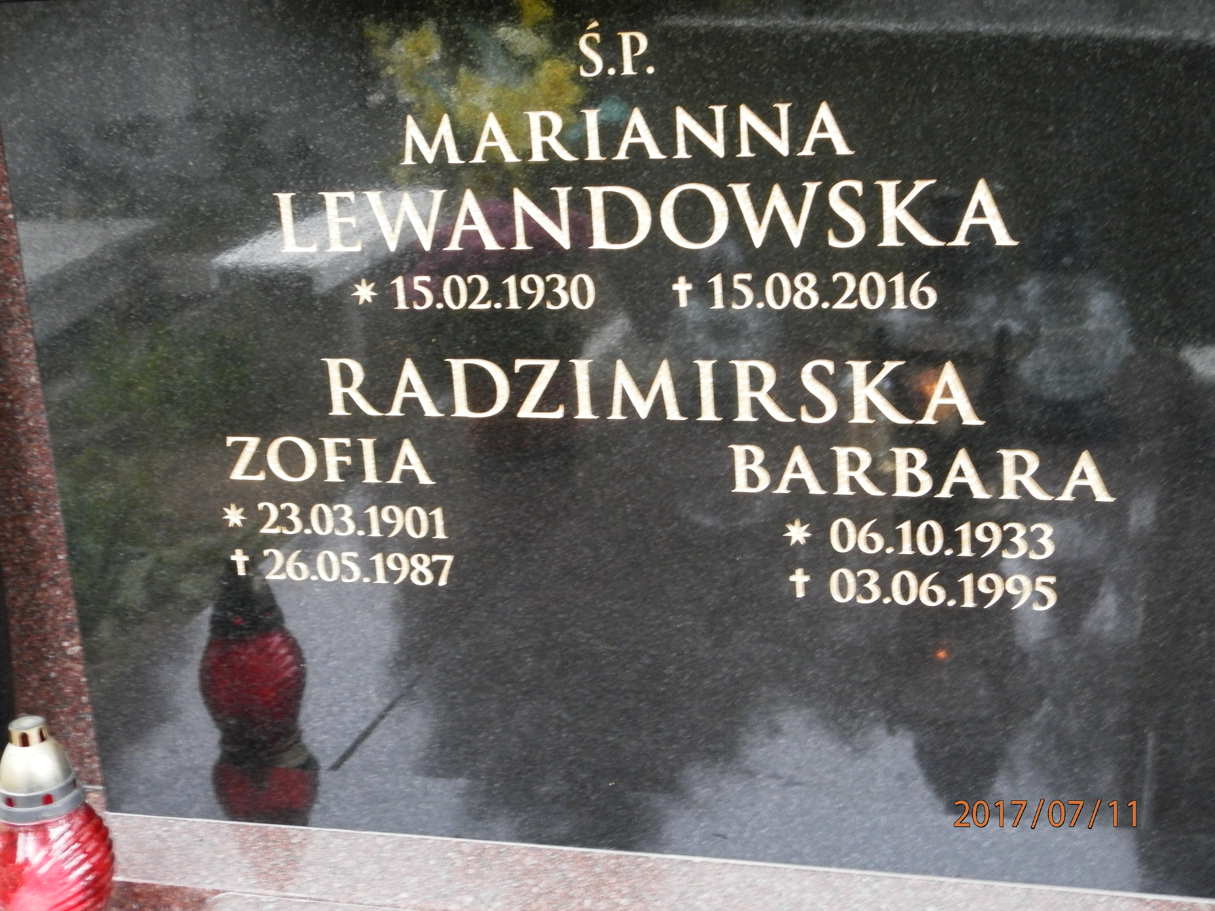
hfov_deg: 34.9
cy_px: 456
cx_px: 608
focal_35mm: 55
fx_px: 1930
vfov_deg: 26.6
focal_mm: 9.9
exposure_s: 1/8
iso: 200
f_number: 3.8
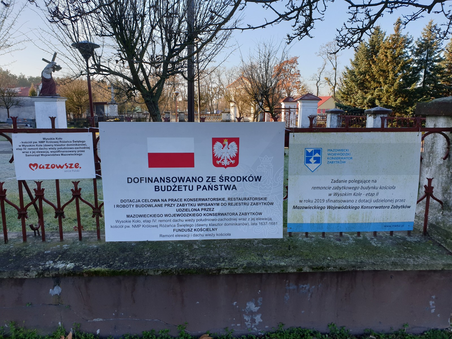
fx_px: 339
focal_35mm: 26
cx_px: 226
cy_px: 170
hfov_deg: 67.3
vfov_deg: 53.1
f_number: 2.4
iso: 50
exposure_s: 1/500
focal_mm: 4.3
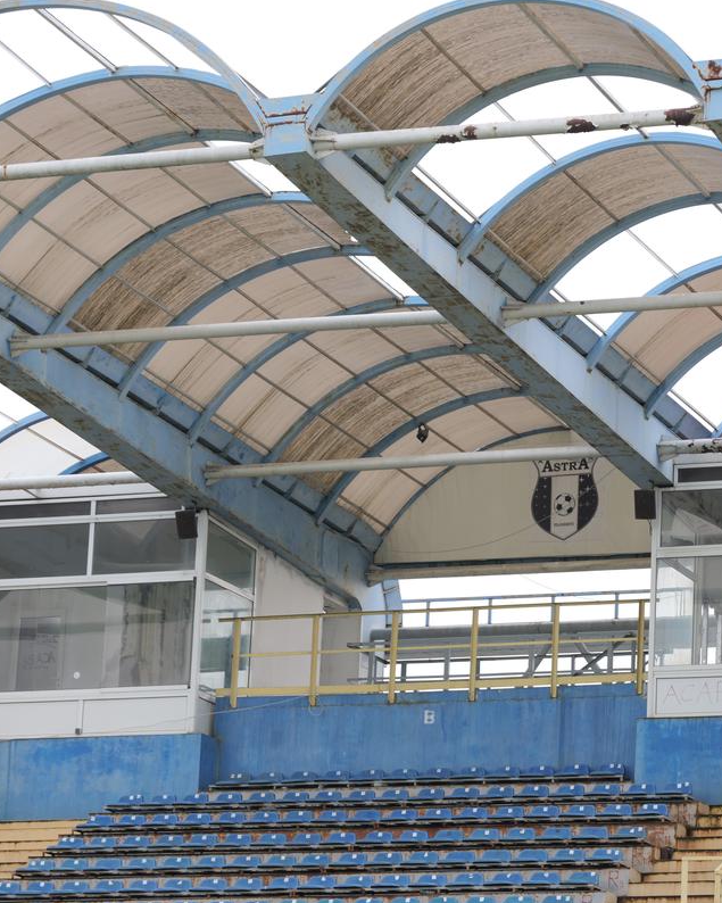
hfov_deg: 10.3
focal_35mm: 149
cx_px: 529
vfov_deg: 12.9
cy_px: 452
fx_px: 3981
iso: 250
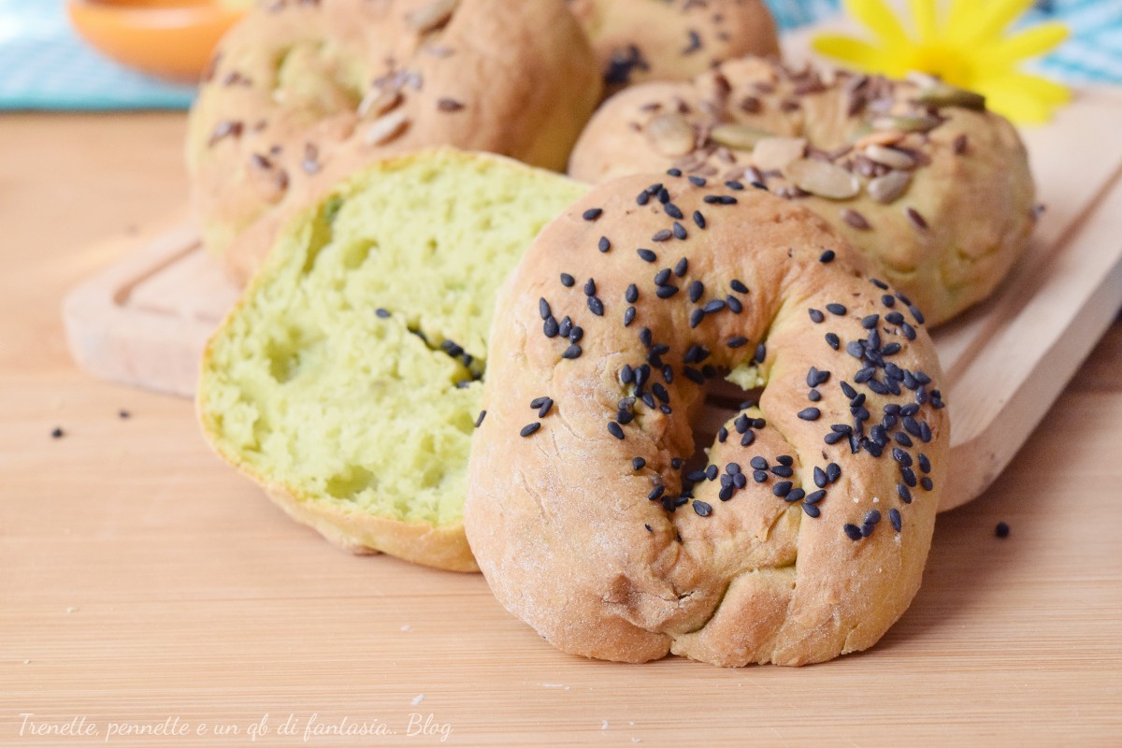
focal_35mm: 72
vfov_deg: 18.9
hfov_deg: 28.1
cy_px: 374
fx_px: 2244
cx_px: 561
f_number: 8
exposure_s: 1/500
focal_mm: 48
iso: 3200
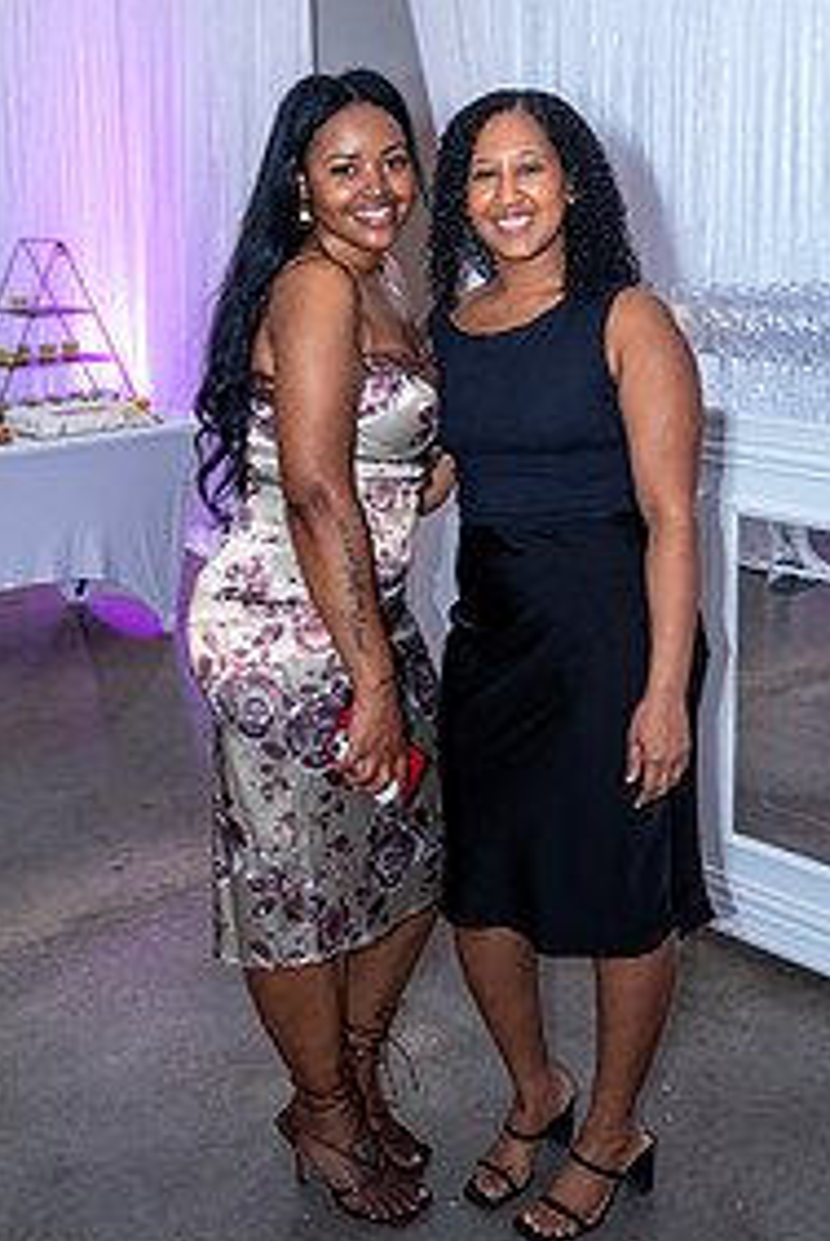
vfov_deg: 40.2
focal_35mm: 48
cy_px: 349
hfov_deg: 28.1
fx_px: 1656
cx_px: 472
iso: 800
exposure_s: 1/125
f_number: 3.5
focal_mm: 30
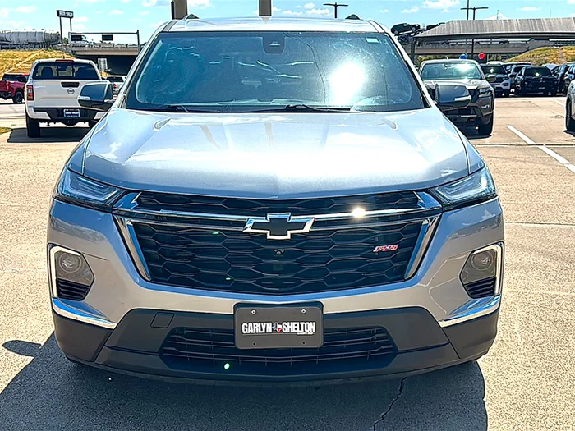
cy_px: 216
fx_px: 631
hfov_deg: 49.0
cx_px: 288
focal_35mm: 38
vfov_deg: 37.7
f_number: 1.78
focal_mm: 6.86
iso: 80
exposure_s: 1/5917
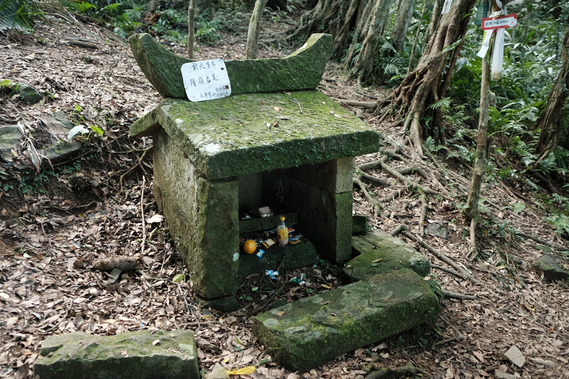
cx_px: 284
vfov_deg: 37.9
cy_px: 190
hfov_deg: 54.4
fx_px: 553
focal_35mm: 35
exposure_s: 1/20
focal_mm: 23
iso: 250
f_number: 2.8
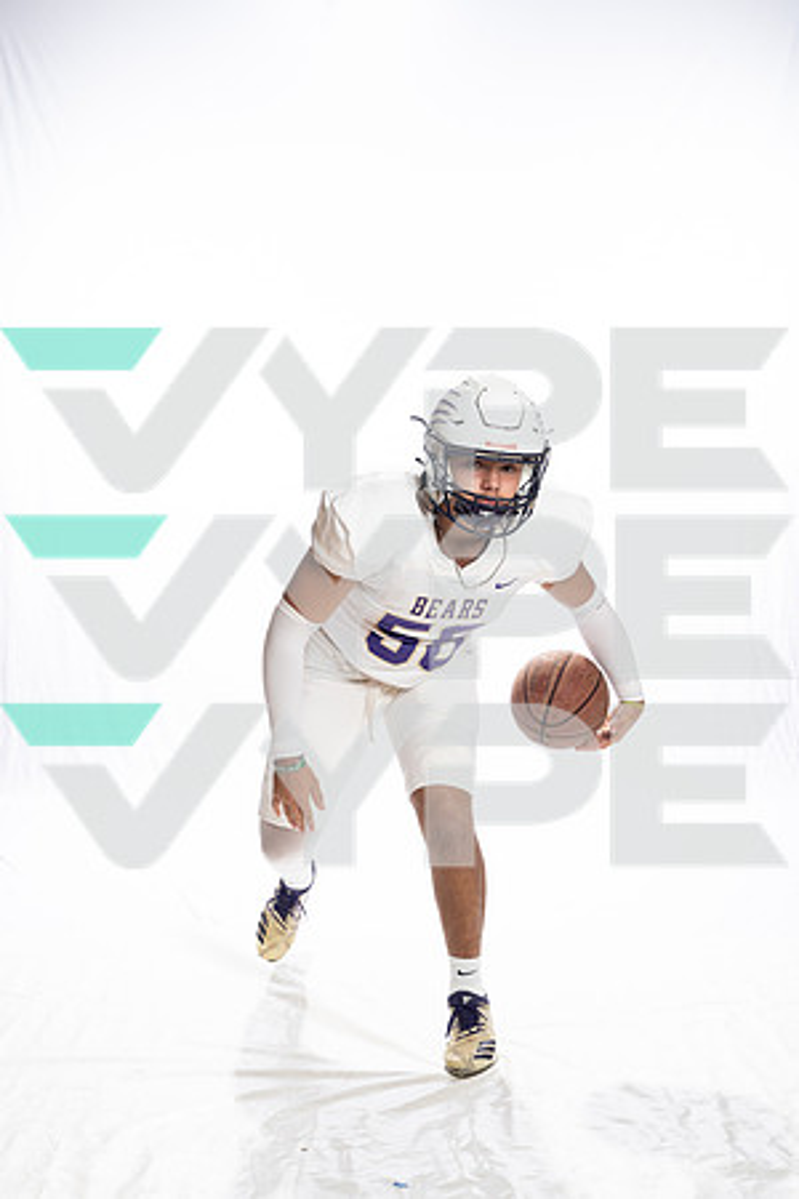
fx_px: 1698
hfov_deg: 26.5
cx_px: 400
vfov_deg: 38.9
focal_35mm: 51
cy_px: 600
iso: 800
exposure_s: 1/250
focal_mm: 51
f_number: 8
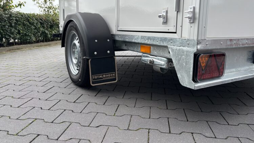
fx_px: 195
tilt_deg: -10.3
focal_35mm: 29
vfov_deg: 40.0
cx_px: 125
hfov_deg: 66.1
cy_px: 56
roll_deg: +0.1
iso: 50
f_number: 1.6
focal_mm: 5.96
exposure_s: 1/918
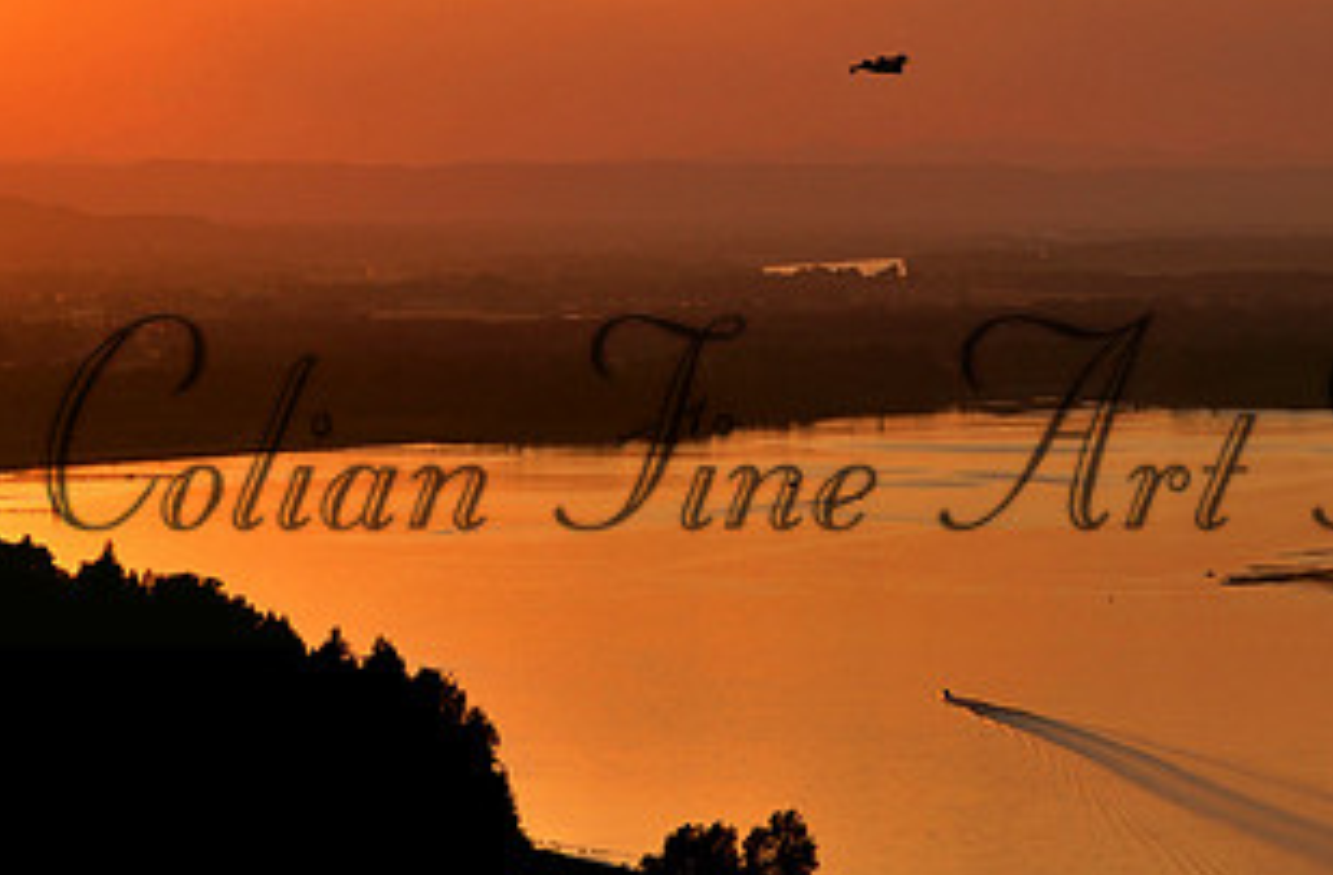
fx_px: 7261
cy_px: 149
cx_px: 962
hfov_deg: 10.5
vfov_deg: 6.9
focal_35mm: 197
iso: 200
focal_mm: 70
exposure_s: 1/640
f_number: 6.3
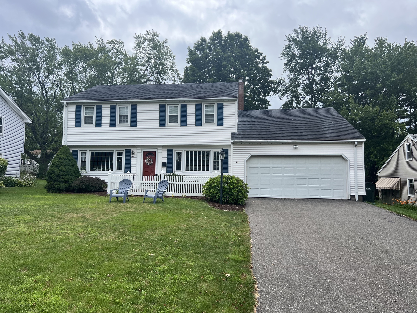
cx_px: 208
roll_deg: -0.1
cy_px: 156
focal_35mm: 26
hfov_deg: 67.3
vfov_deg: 53.1
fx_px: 313
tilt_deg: +1.7
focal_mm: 5.7
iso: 50
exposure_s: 1/3968
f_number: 1.5
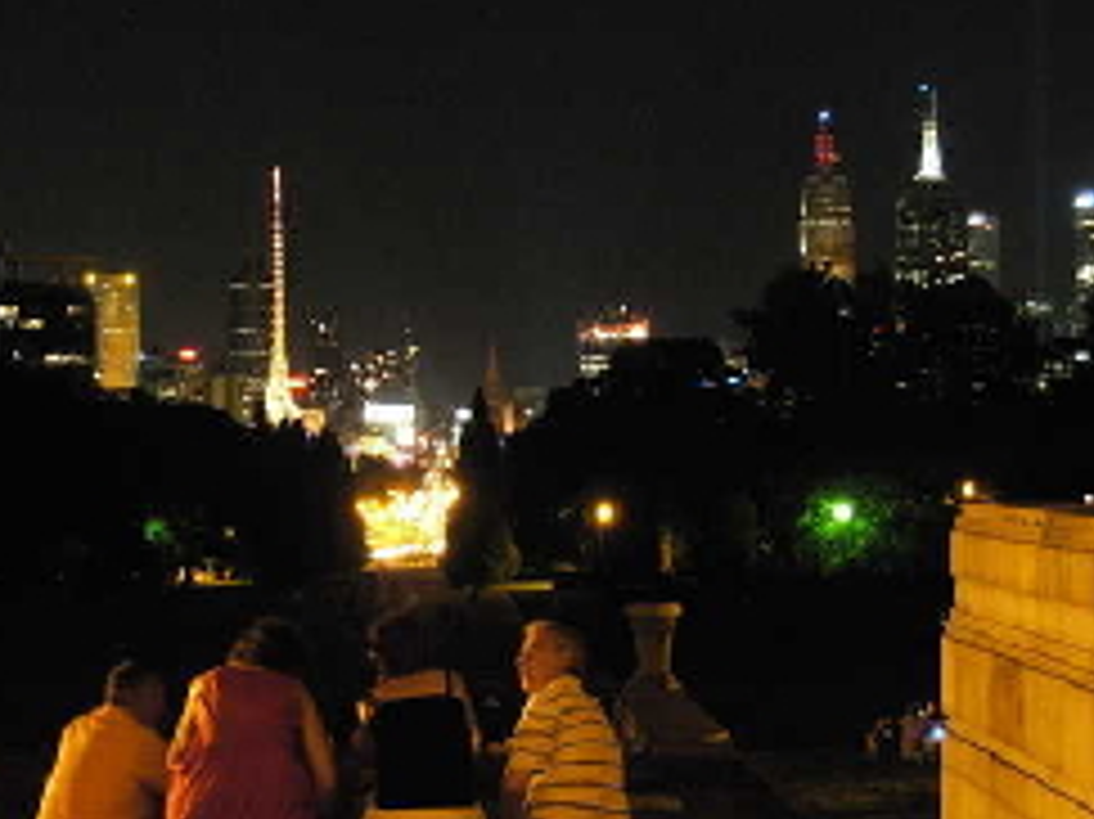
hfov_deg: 25.9
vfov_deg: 19.6
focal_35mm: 75
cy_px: 464
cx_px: 369
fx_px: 2369
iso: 400
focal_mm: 6.3
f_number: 2.9
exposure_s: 1/1.2
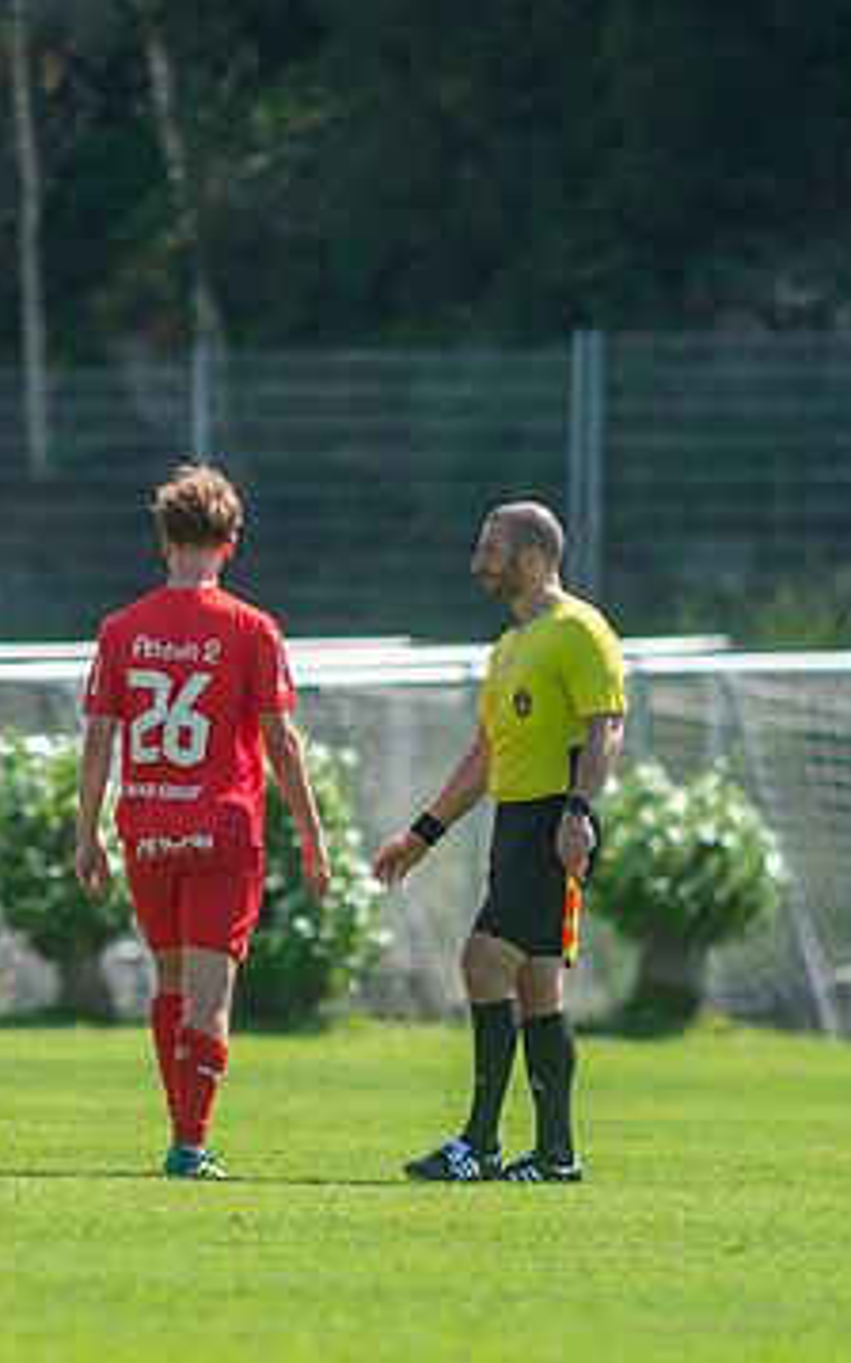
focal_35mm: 780
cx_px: -106
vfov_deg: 2.7
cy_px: 804
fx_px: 28979
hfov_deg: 1.7
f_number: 4
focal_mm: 420
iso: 400
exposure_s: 1/2000
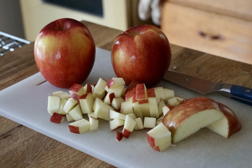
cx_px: 126
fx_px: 462
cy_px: 84
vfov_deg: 20.6
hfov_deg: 30.5
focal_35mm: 66
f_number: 5
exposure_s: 1/80
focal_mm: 44
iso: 6400
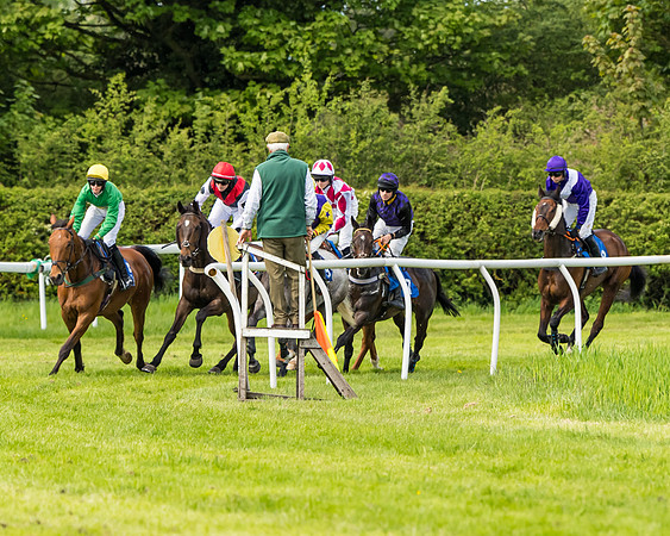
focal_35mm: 461
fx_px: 9129
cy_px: 352
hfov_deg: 4.2
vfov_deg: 3.4
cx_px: 236
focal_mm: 200
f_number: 4
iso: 400
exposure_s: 1/1600
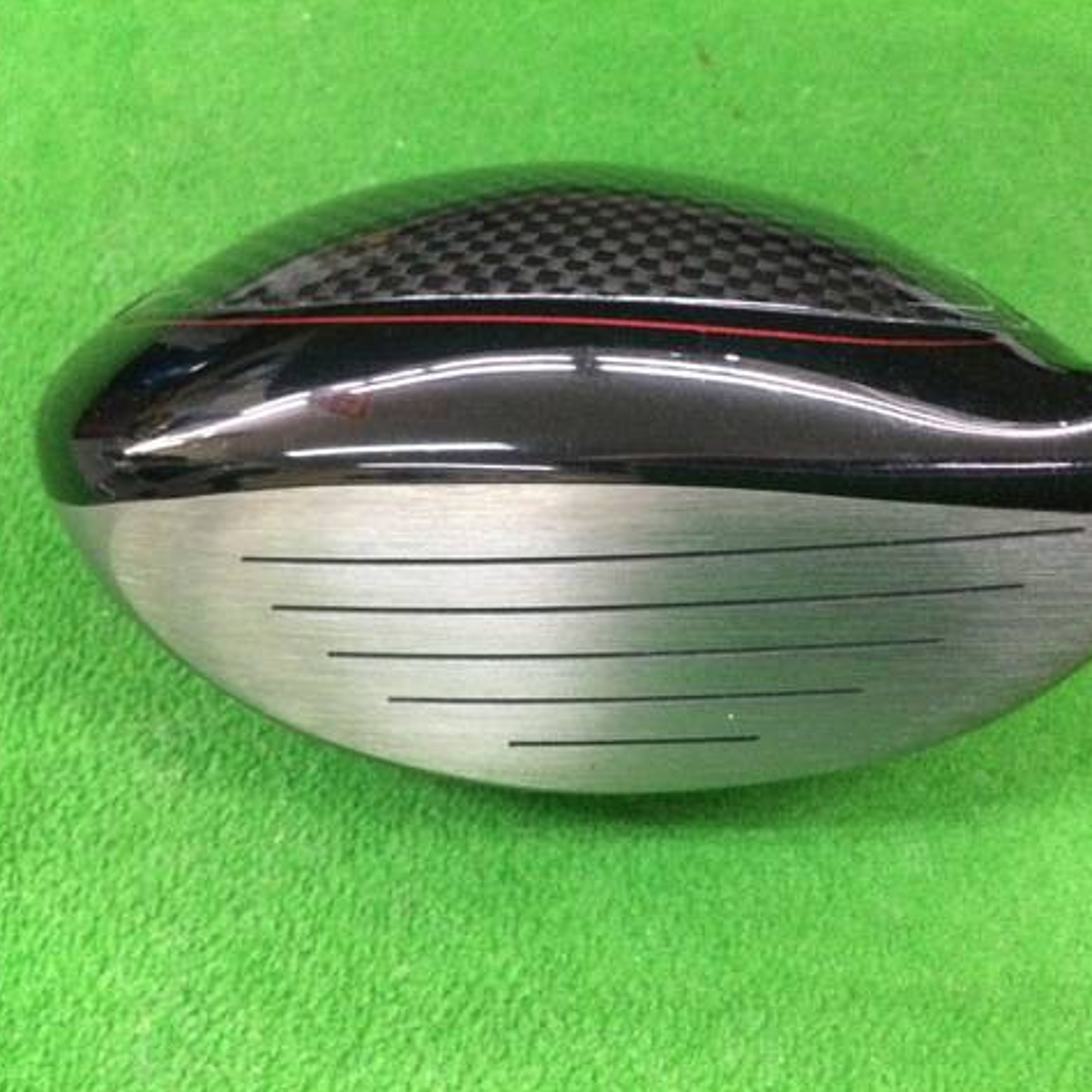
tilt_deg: -60.7
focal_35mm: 37
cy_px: 548
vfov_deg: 44.9
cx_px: 558
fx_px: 1321
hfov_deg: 44.9
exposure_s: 1/30
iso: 250
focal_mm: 3.3
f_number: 2.4
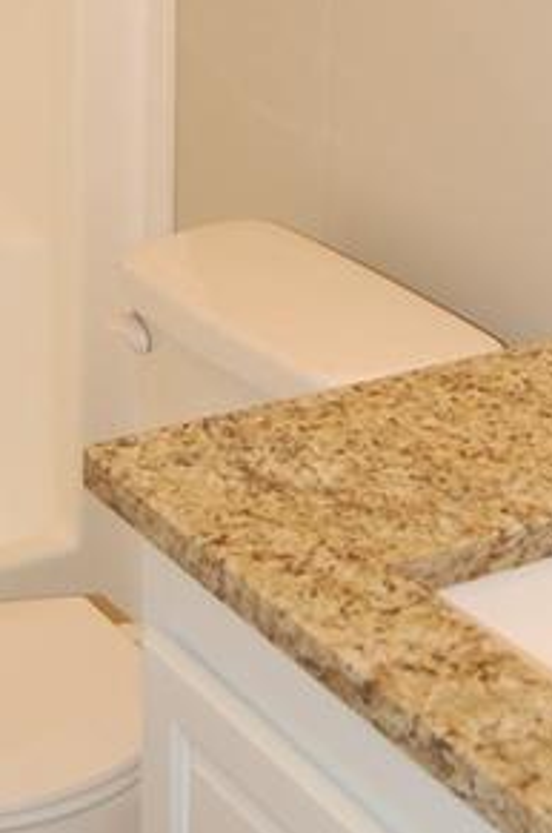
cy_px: 77
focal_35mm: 103
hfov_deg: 13.2
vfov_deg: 19.5
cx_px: 290
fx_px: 2377
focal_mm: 26
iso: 400
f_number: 4
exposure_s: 1/60
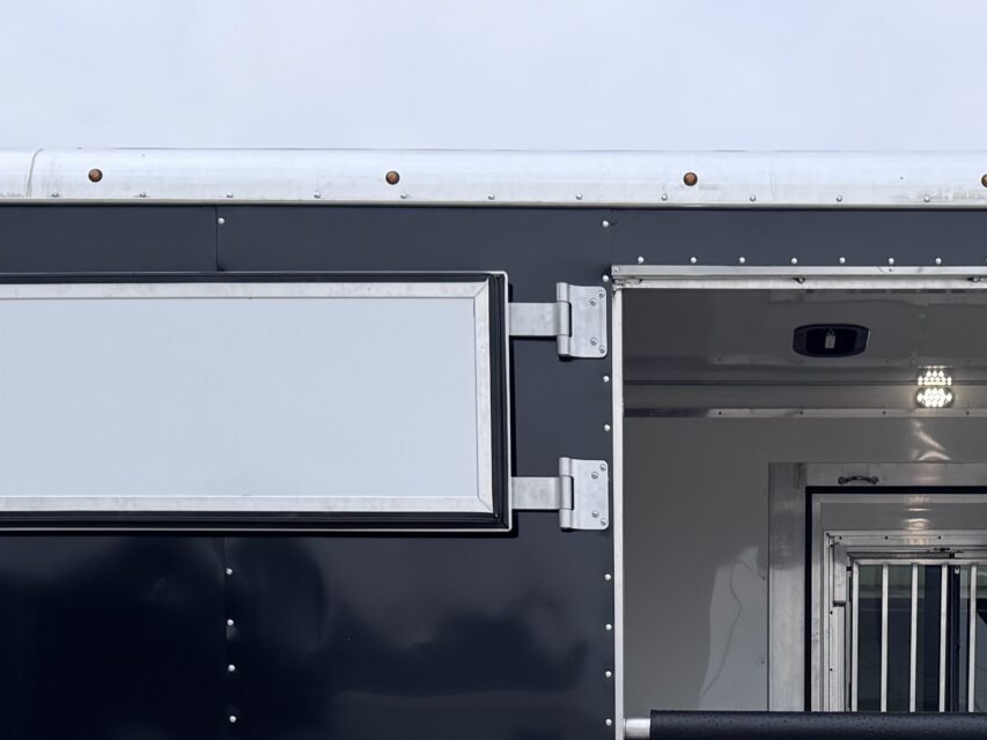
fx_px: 2053
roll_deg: -2.2
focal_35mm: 72
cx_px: 788
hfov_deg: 26.5
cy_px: 976
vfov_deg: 18.9
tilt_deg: -3.6
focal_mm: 6.76
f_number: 1.78
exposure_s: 1/1869
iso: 80
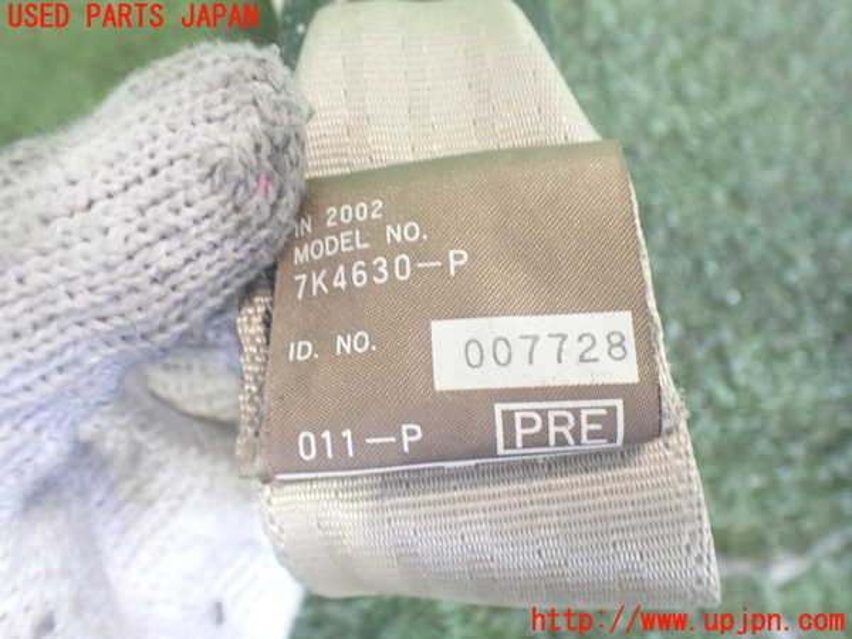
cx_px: 426
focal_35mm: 30
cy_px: 320
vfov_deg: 46.8
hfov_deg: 60.0
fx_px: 738
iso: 800
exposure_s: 1/60
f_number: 2.3
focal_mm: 5.4
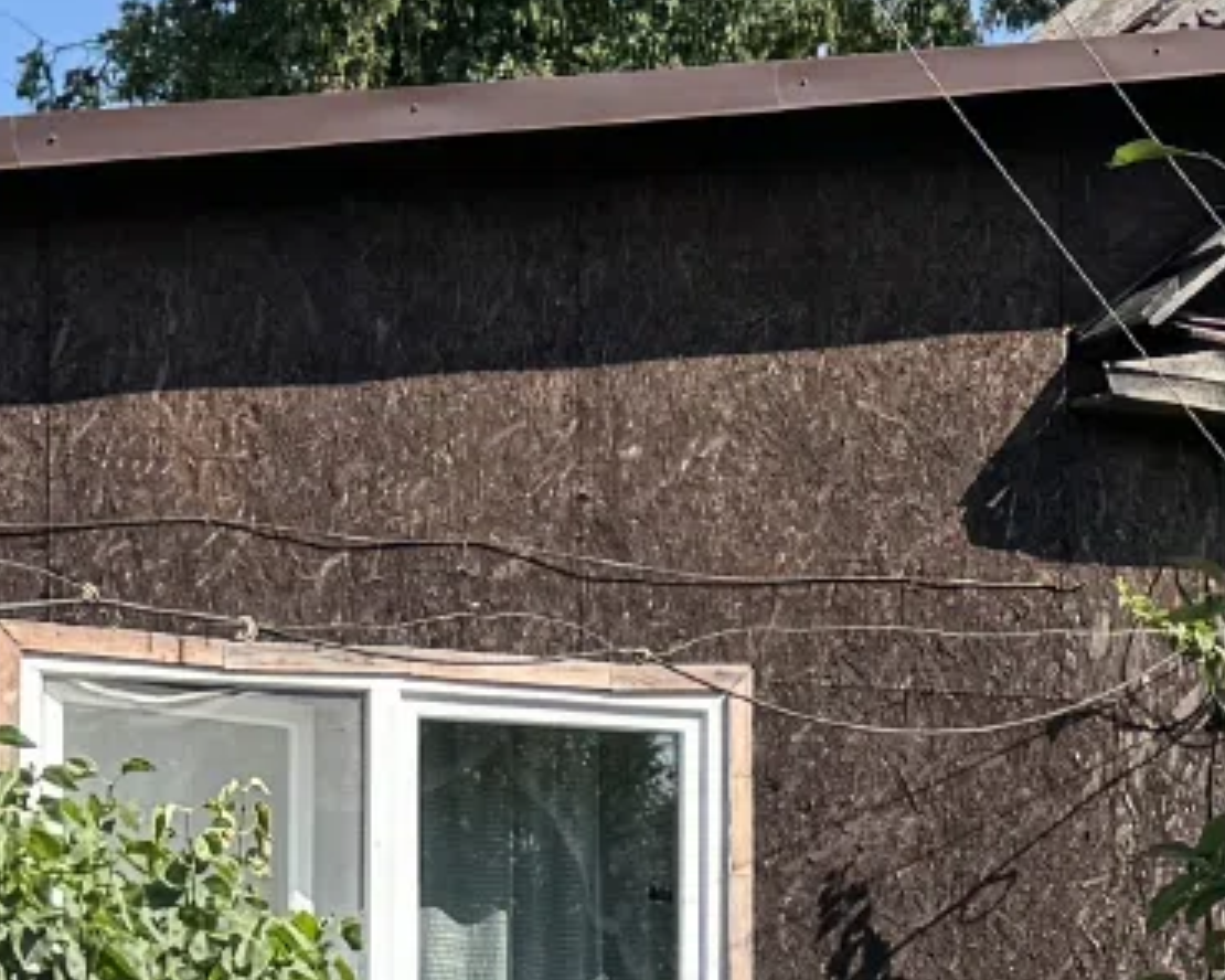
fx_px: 5511
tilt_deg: +2.7
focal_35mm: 152
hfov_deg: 12.4
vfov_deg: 10.0
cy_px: 1182
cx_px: 1400
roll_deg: +0.0
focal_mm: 6.76
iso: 80
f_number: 1.78
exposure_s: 1/1637
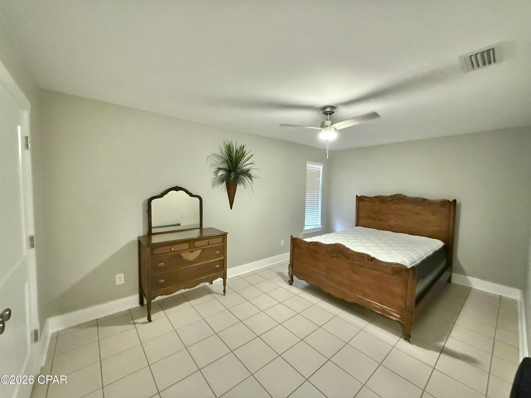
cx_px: 266
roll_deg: -1.0
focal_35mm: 14
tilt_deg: -3.1
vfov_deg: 85.7
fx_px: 215
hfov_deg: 102.1
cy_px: 199
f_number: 2.2
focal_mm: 2.22
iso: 1250
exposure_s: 1/60
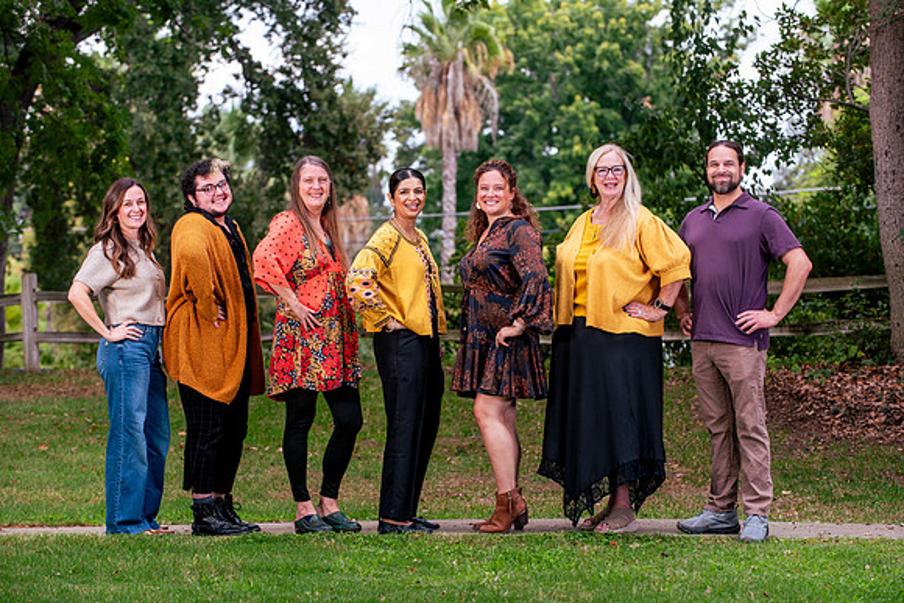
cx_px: 452
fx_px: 3014
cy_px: 302
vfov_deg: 11.4
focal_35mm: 120
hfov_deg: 17.1
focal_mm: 120
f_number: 5.6
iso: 200
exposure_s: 1/250
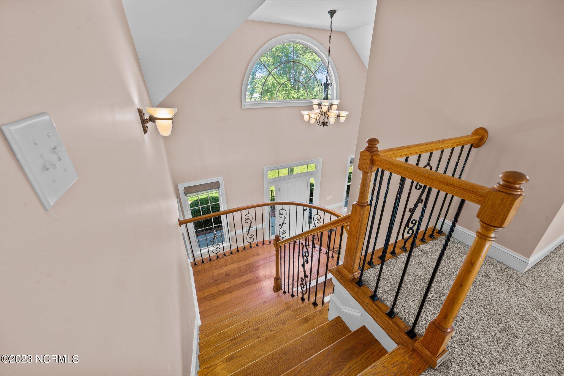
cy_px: 188
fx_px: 219
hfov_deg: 104.2
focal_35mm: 14
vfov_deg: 81.3
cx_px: 282
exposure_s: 1/2
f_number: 8
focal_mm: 14
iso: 100
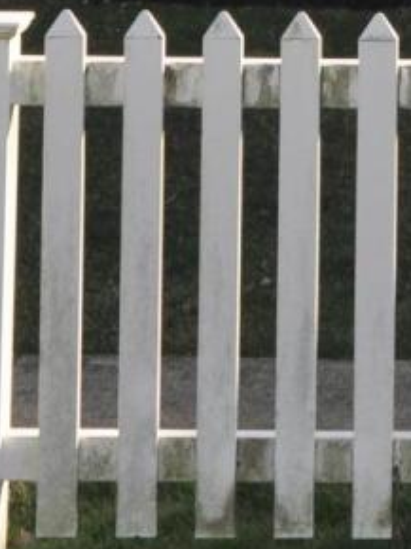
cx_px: 873
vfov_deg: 6.9
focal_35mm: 268
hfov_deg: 5.4
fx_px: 4254
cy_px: -839
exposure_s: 1/200
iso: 200
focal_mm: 27
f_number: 10
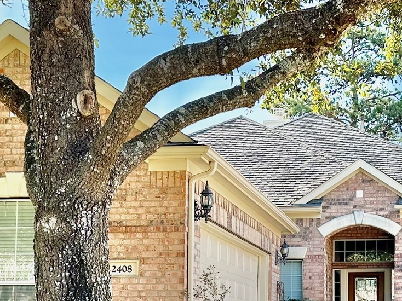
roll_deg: -1.1
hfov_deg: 28.9
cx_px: 240
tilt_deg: +4.3
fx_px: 778
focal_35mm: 67
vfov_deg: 21.4
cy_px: 278
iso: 80
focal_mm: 6.86
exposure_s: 1/1272
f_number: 1.78
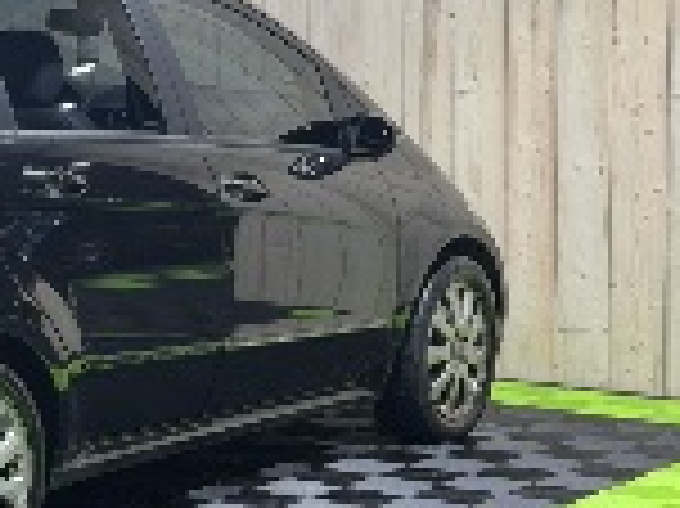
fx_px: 2591
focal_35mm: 132
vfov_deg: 11.2
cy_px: 76
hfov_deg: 14.6
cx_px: -95
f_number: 1.78
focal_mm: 6.76
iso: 64
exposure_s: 1/100
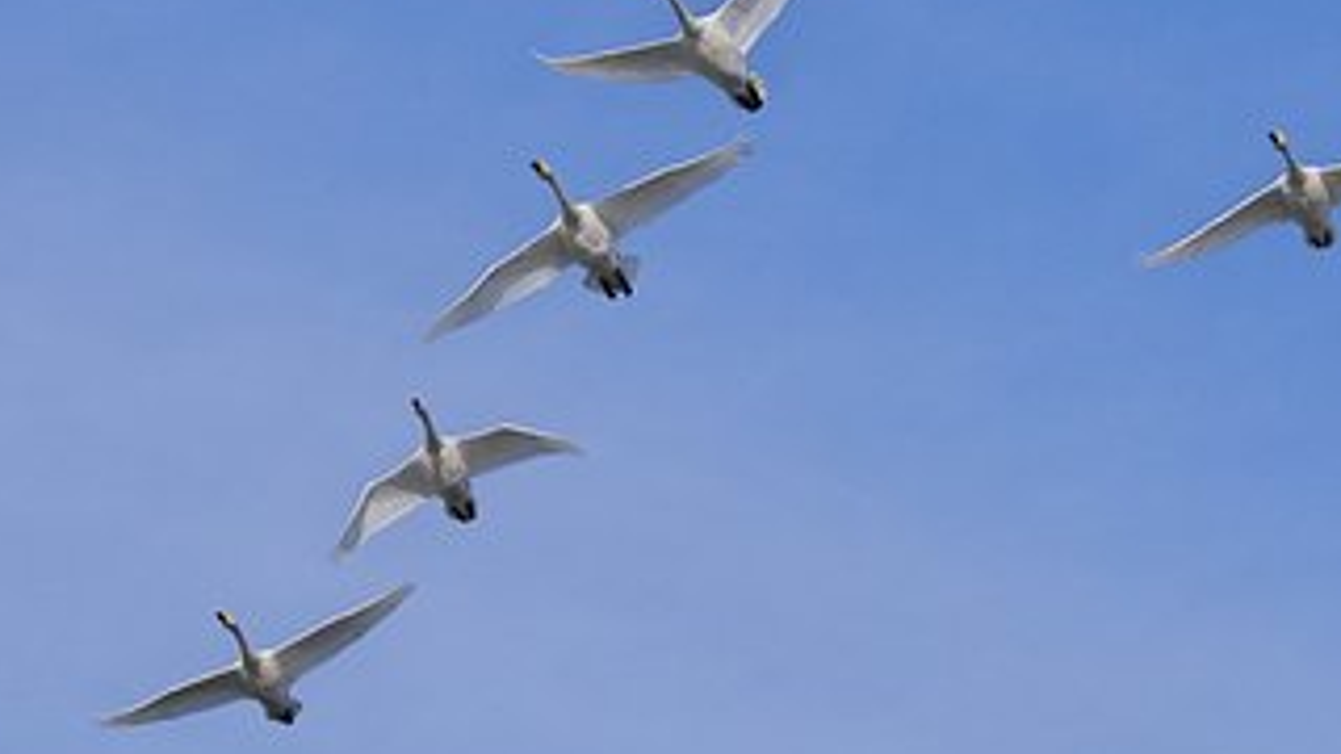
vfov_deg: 6.9
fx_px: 6258
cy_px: 251
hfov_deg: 12.2
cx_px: 738
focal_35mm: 176
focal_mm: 70
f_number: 8
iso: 800
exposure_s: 1/3200
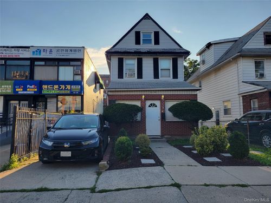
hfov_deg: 67.3
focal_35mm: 26
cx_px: 136
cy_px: 102
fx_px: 204
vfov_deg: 53.1
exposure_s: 1/796
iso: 40
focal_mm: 5.4
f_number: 1.8
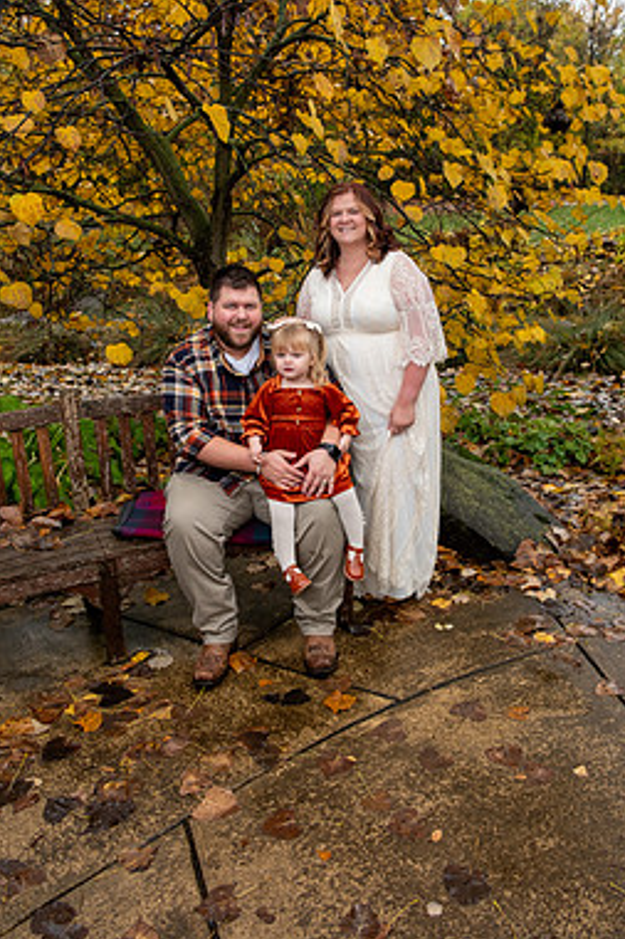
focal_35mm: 32
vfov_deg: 58.4
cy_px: 393
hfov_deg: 40.9
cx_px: 366
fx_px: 834
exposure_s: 1/160
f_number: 5
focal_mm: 18
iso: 200
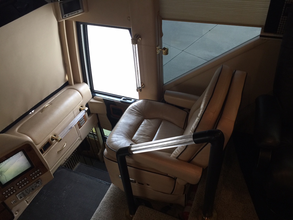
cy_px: 110
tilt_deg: -39.1
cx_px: 146
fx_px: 245
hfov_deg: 61.7
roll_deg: +4.0
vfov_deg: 48.2
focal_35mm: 29
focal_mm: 4.15
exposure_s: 1/30
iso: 40
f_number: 2.2
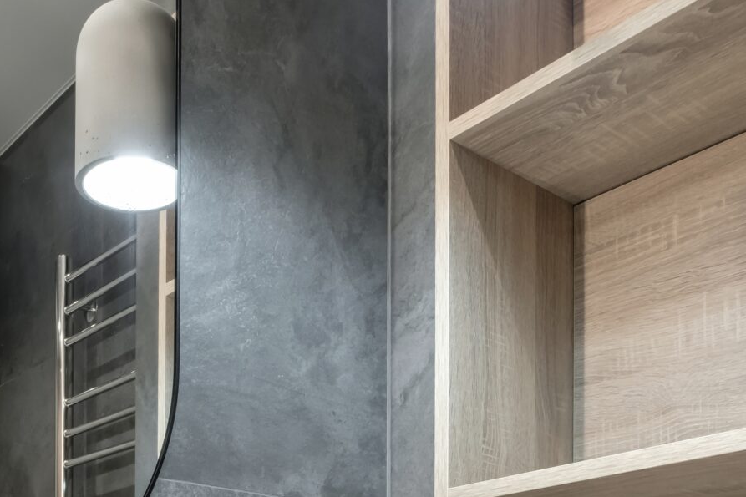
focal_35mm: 43
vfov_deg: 25.4
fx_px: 891
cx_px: 225
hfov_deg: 44.5
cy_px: 698
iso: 200
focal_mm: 10
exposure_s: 1/1.25
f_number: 11
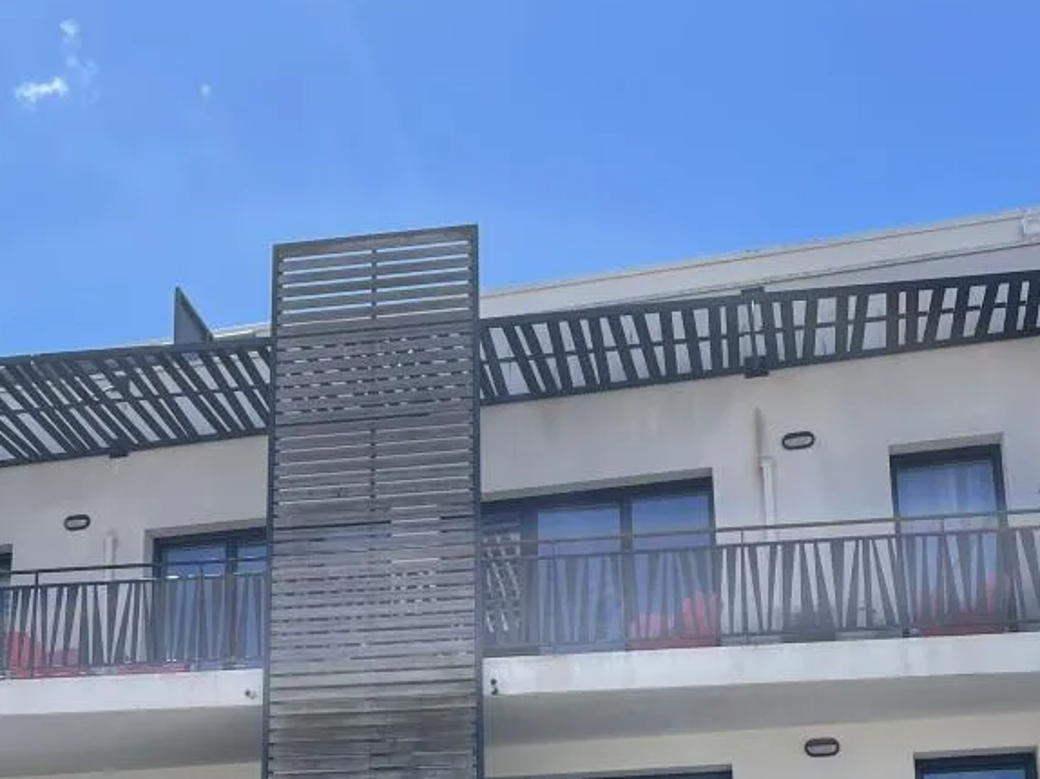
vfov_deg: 24.3
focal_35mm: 58
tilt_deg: +16.4
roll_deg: -1.2
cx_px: 248
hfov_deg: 32.6
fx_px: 1742
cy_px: 743
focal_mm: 4.2
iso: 32
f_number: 1.6
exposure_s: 1/2304
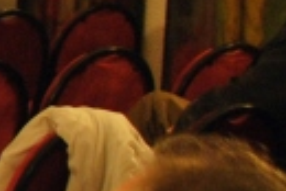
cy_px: -71
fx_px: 1694
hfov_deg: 8.1
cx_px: -592
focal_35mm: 213
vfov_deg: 6.4
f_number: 3.5
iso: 360
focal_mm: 18
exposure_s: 1/30
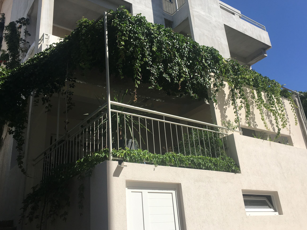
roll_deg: +6.8
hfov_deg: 52.6
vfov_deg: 40.6
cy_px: 103
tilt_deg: +23.7
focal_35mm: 35
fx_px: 310
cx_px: 164
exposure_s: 1/2404
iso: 25
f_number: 2.2
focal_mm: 4.15
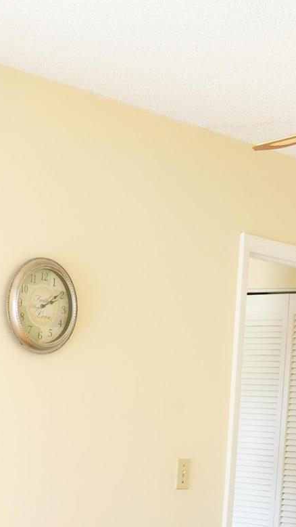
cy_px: 560
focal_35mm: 93
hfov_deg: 13.0
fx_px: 1298
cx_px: 122
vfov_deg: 21.9
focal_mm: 30
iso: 6400
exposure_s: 1/200
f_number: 5.6
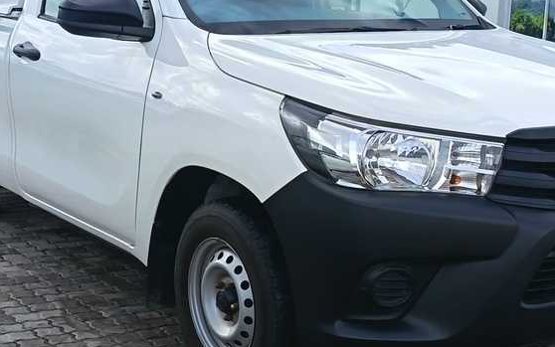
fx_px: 1059
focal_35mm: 70
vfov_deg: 18.6
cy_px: 160
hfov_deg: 29.3
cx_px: 317
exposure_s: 1/421
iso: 100
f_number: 1.75
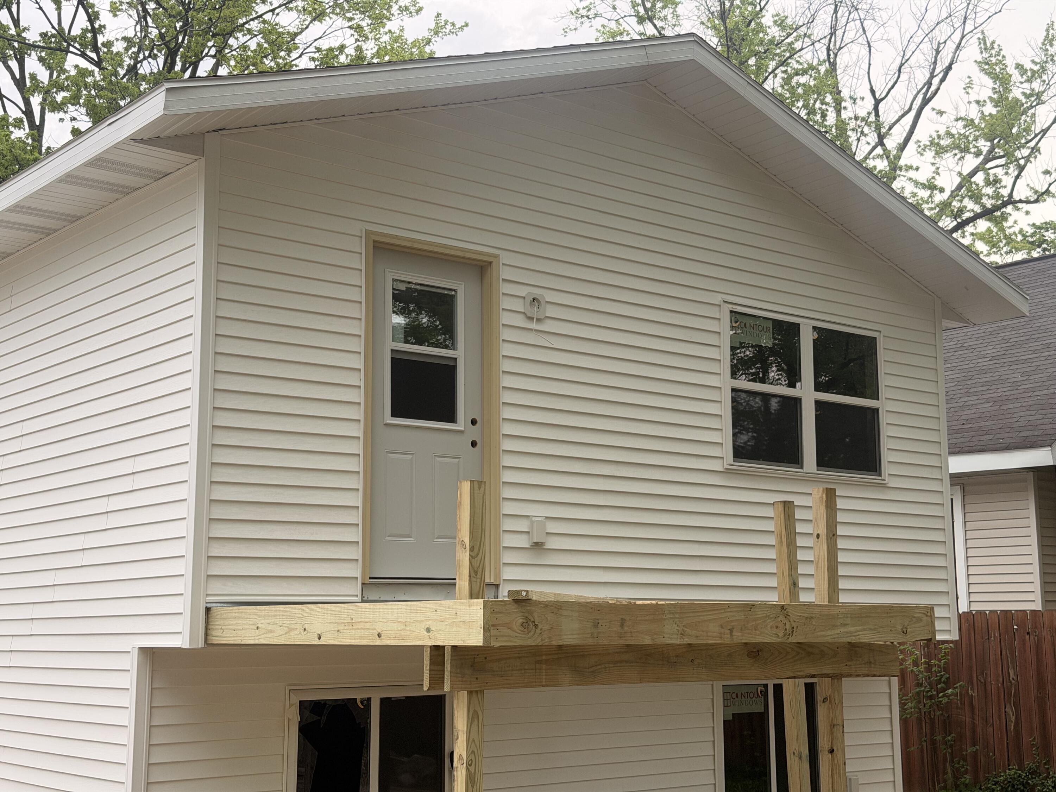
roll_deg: +0.5
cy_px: 396
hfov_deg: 39.7
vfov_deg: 30.3
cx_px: 528
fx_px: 1464
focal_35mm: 48
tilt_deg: +10.6
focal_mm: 6.76
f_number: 1.78
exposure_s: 1/220
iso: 64
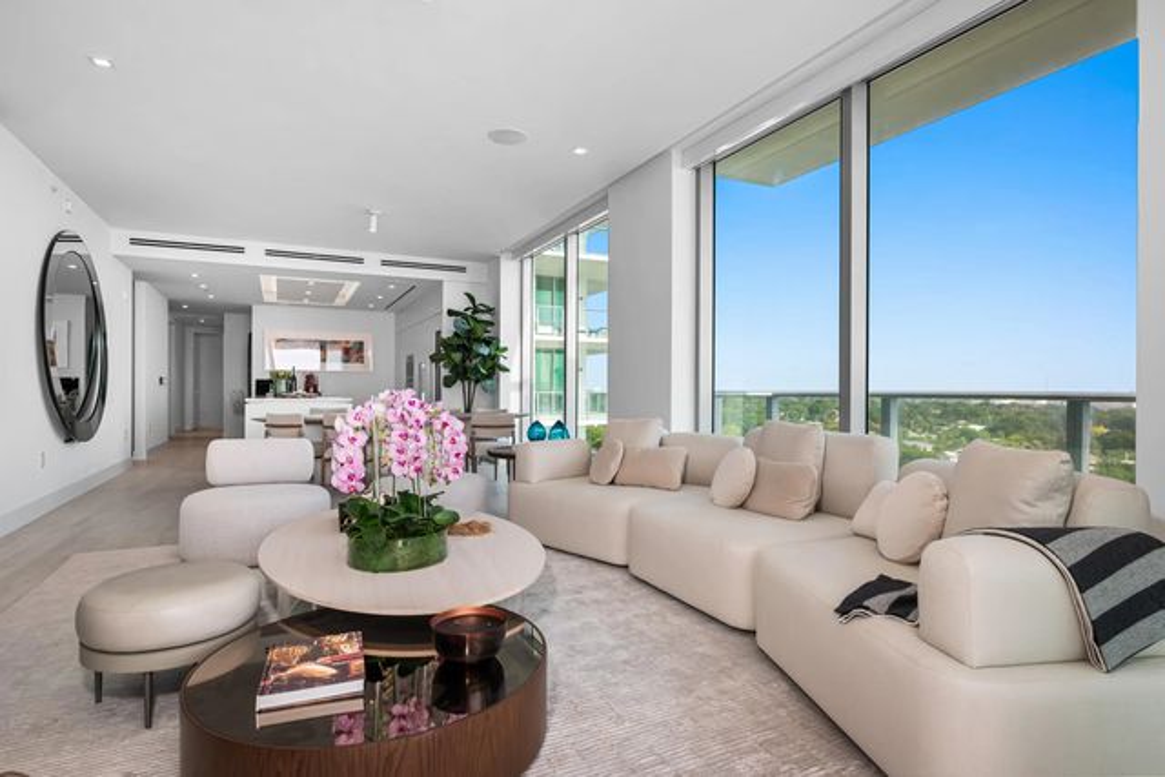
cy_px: 388
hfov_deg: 86.9
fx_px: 615
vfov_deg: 64.6
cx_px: 582
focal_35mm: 19
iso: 250
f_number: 7.1
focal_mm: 19
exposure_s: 1/60
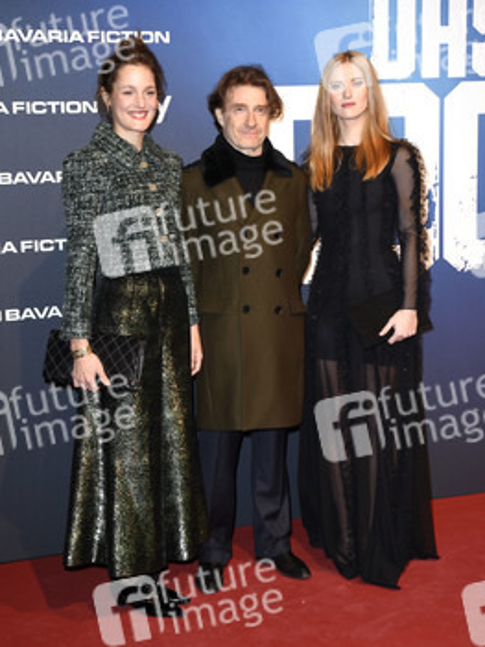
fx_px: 1076
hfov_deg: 25.4
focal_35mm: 58
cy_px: 326
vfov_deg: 33.5
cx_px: 242
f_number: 6.3
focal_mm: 35
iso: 640
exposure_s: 1/160
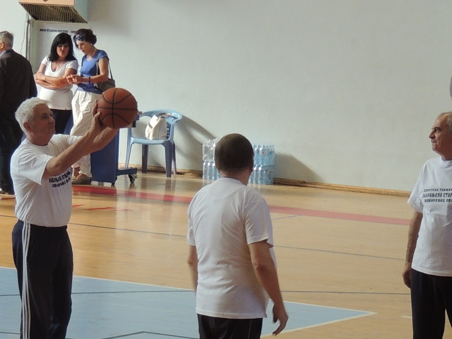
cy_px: 231
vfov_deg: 7.1
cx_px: 273
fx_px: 2716
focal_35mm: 208
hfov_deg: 9.5
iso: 200
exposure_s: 1/60
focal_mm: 12.4
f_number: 3.9
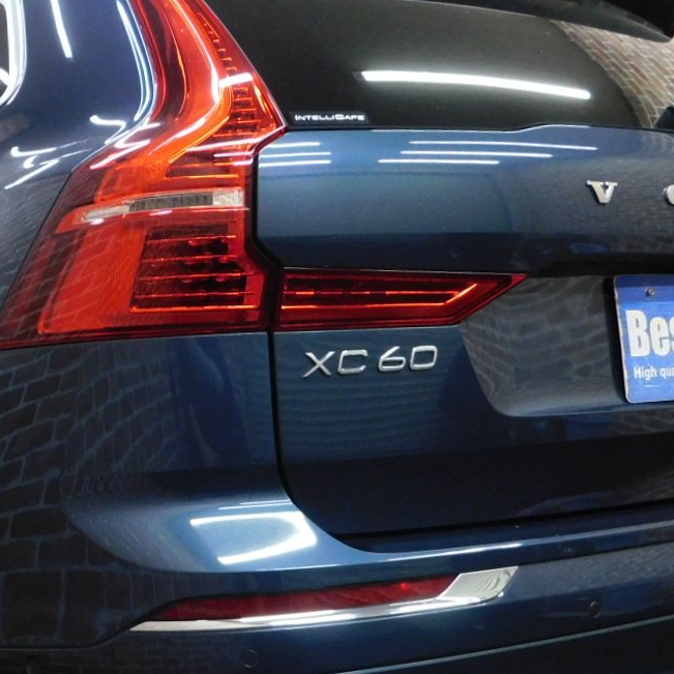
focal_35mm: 50
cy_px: 446
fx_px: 1101
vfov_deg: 33.7
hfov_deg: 33.2
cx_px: 145
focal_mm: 4
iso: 320
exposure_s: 1/30
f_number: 3
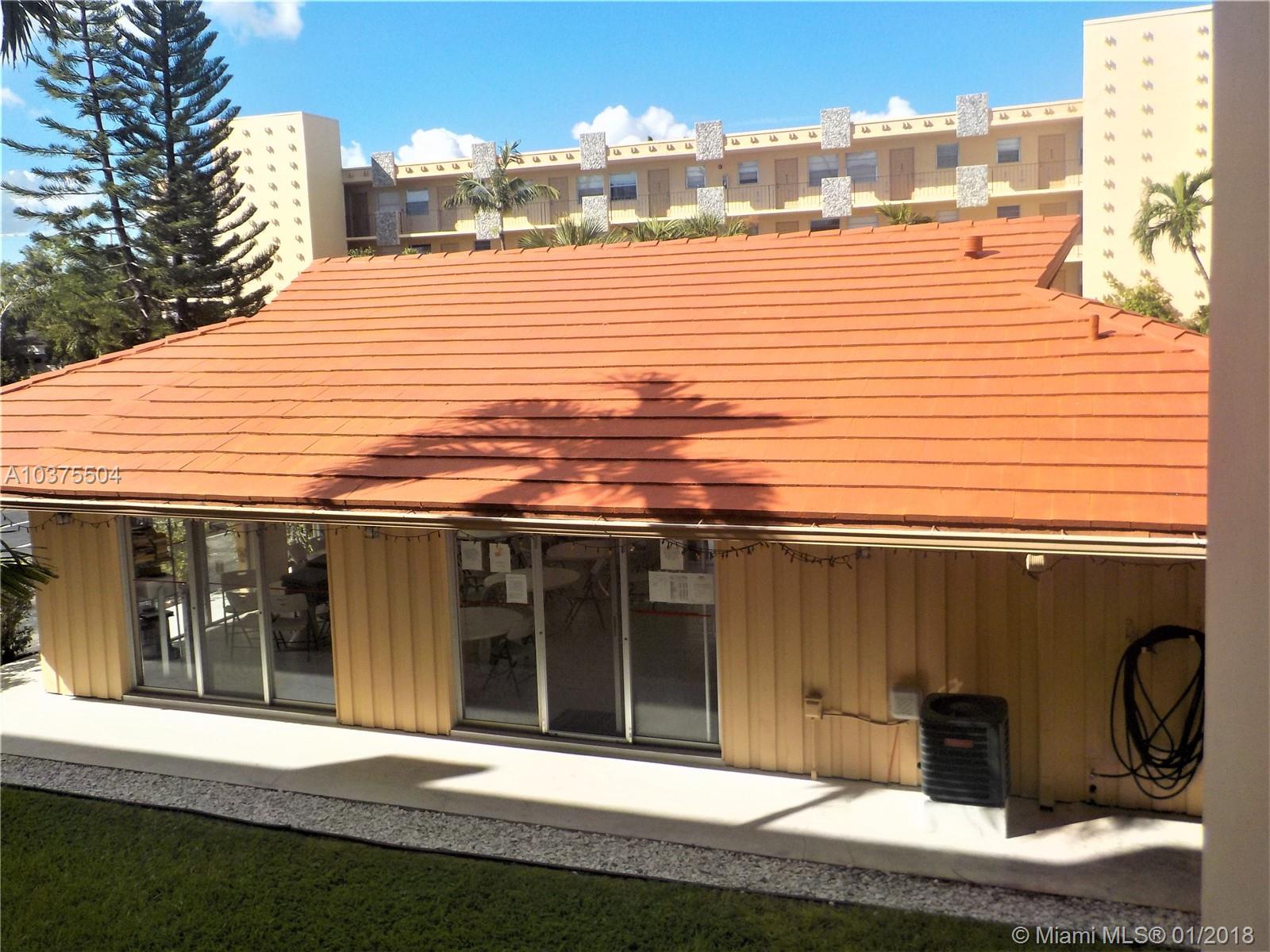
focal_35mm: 30
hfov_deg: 60.0
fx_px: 1101
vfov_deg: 46.8
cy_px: 476
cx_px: 635
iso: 125
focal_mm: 4.1
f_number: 3.3
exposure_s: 1/1250
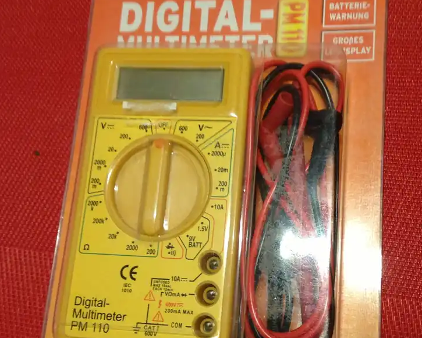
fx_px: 587
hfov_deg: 39.5
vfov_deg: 32.1
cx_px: 242
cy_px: 181
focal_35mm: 47
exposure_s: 1/15
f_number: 2.4
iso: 100
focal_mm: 4.28
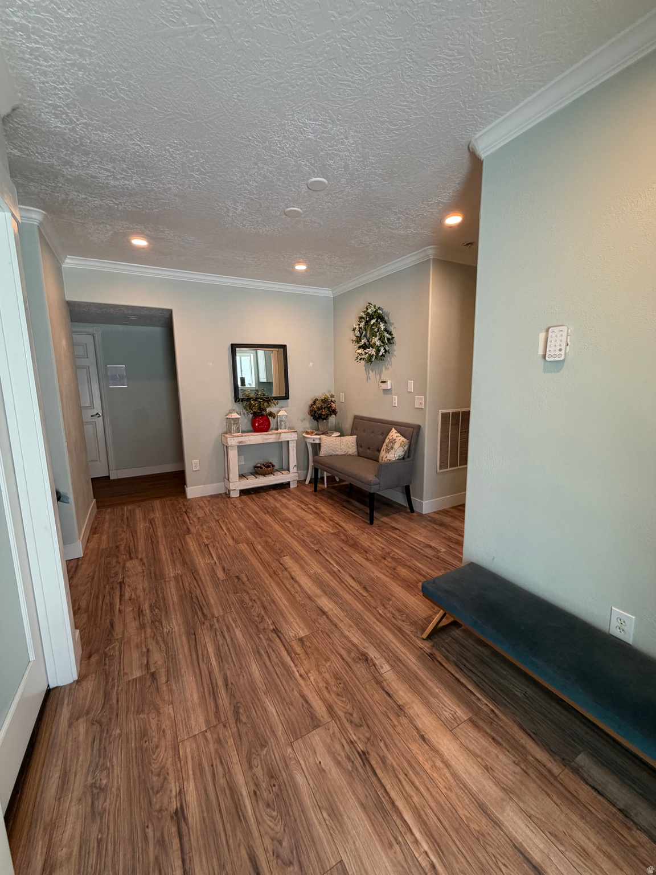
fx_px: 354
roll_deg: +0.6
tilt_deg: -8.9
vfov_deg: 102.1
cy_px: 438
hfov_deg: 85.7
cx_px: 328
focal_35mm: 14
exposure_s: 1/60
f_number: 2.2
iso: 200
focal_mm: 2.22
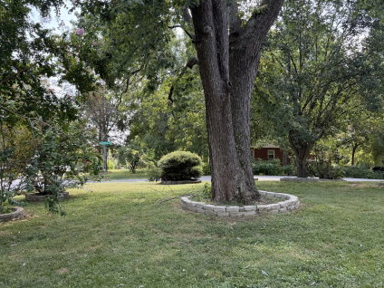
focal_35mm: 29
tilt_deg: +3.9
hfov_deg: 61.5
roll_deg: -0.6
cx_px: 169
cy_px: 125
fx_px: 322
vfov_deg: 48.1
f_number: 1.78
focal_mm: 6.76
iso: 100
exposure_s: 1/476
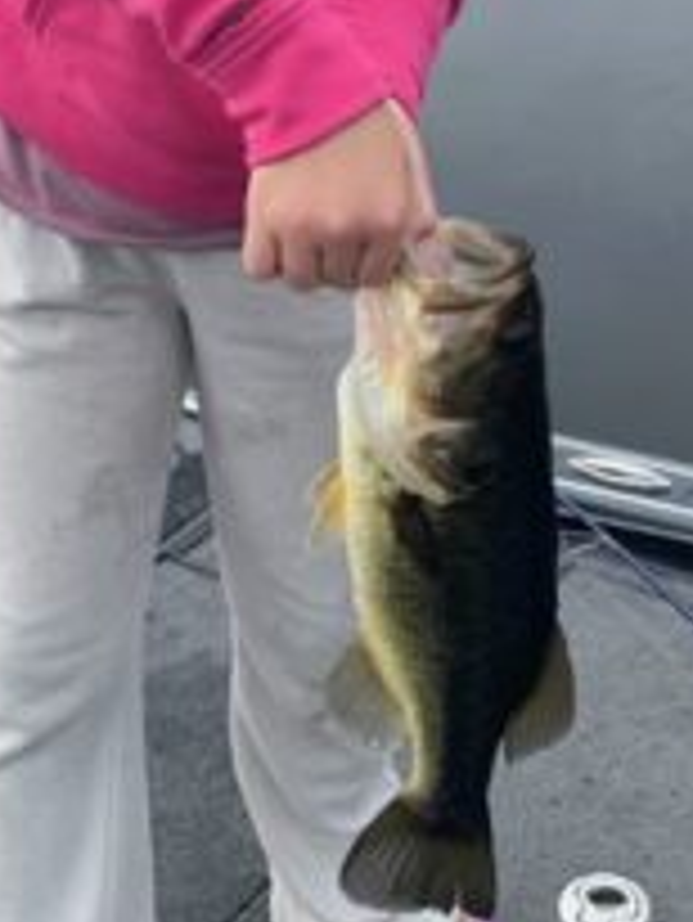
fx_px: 1707
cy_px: 155
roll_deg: +8.0
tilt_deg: -22.1
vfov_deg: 29.4
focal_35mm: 64
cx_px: 227
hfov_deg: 22.9
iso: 25
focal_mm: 4.25
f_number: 1.8
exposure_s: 1/789
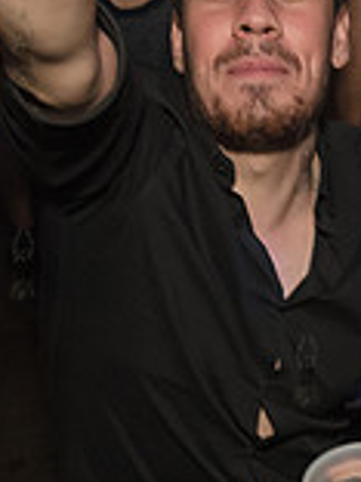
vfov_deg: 19.6
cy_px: 154
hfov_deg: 14.5
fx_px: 1390
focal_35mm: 100
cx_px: 367
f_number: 4
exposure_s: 1/250
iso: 2000
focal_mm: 24
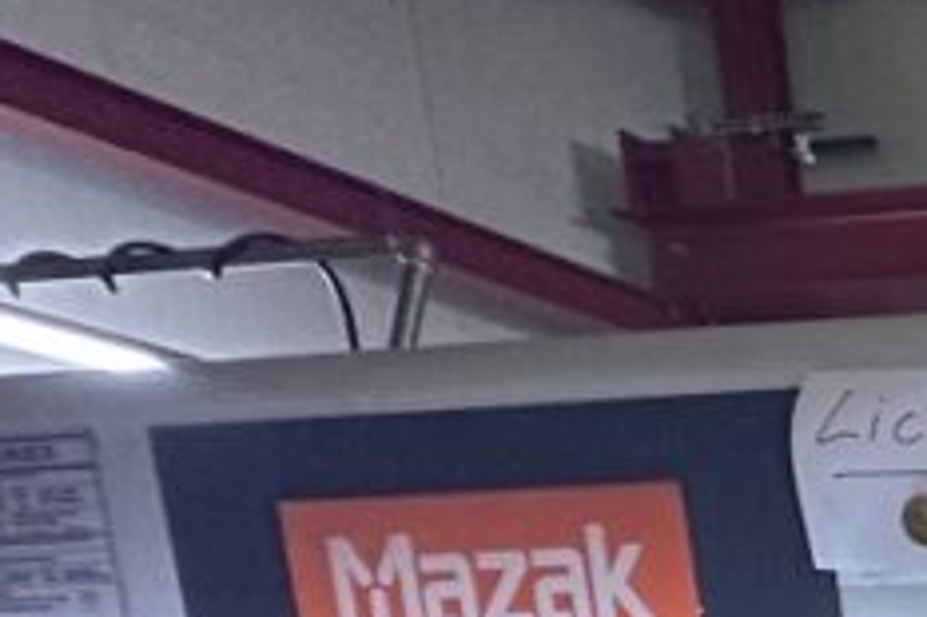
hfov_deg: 18.2
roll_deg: +1.7
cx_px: 1930
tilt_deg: -8.8
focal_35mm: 64
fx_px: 1647
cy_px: 1154
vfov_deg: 17.0
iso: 250
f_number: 2.2
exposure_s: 1/50
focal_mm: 2.22
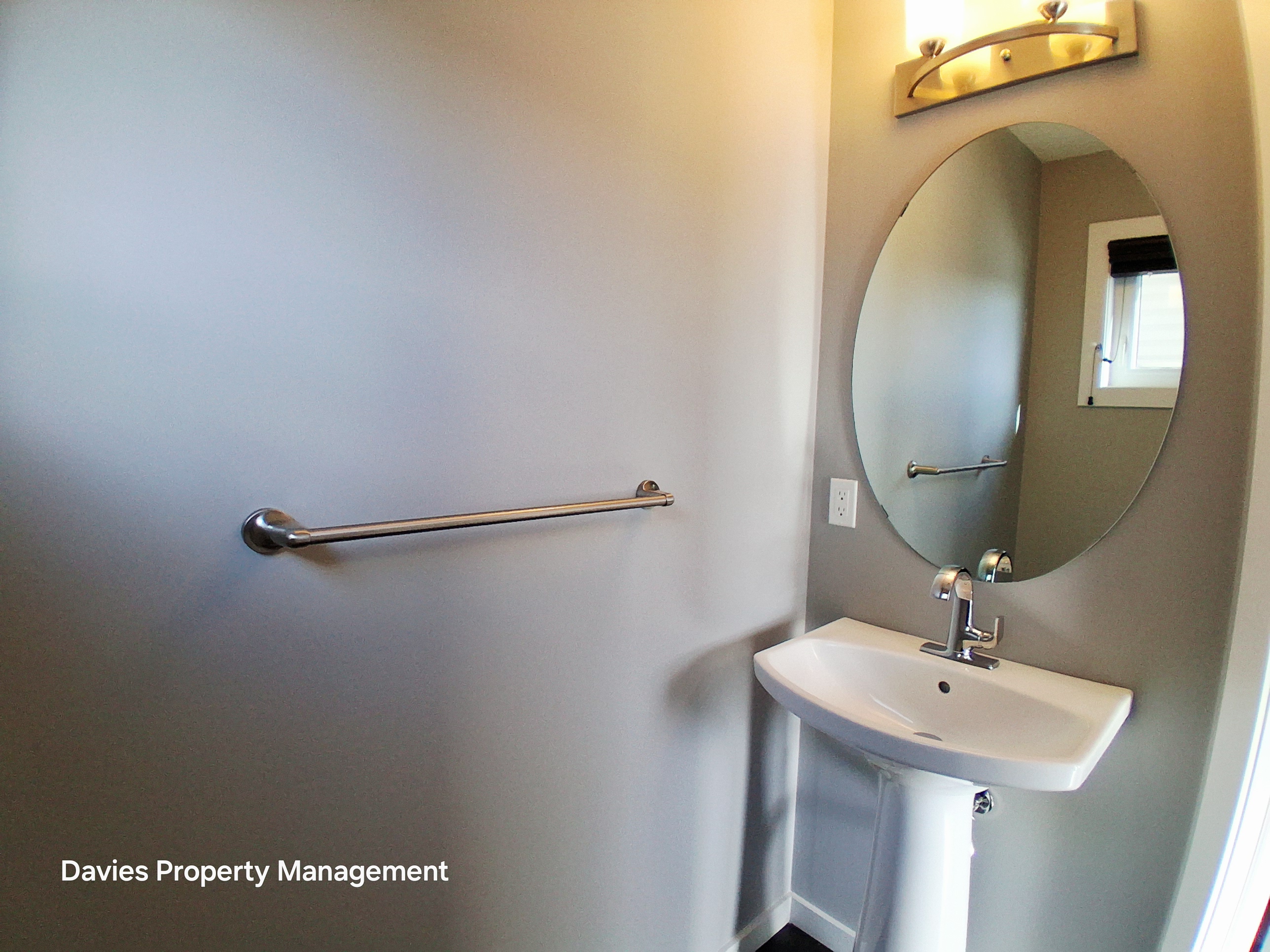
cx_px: 635
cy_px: 476
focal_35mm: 17
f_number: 2.2
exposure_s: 1/120
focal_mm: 1.4
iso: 125
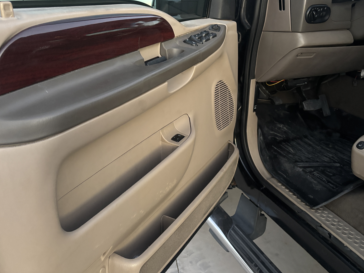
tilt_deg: -22.6
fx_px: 326
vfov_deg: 45.3
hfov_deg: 58.4
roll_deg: -1.5
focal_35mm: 31
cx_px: 180
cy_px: 113
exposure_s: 1/30
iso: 640
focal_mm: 5.96
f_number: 1.6
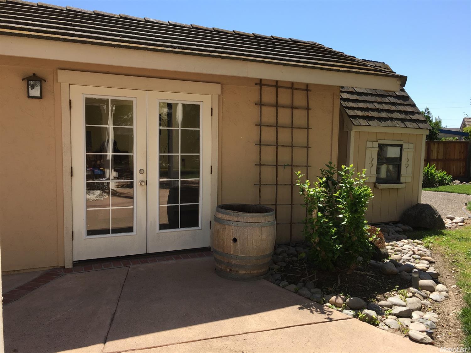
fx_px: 394
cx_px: 236
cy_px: 176
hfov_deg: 61.7
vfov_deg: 48.2
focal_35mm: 29
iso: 25
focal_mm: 4.15
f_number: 2.2
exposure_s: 1/905
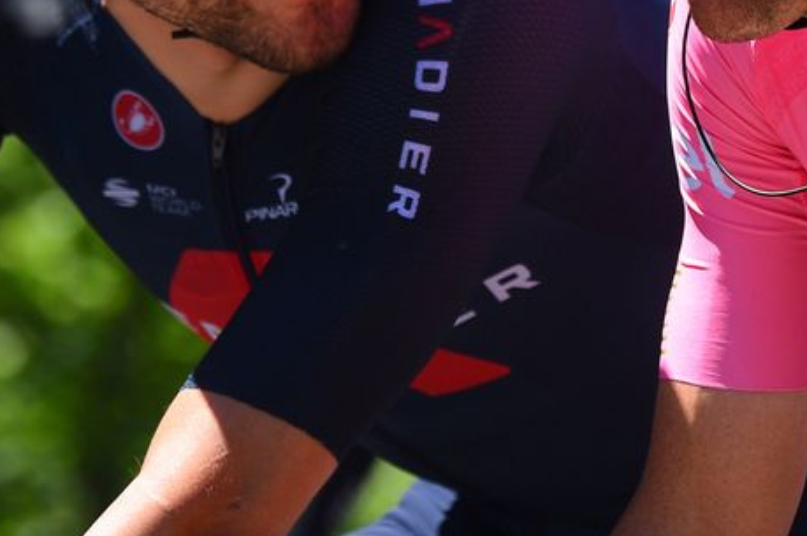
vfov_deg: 2.7
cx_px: 496
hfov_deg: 4.0
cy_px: 61
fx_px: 11420
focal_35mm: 510
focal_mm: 195
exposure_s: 1/1250
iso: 400
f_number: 5.3
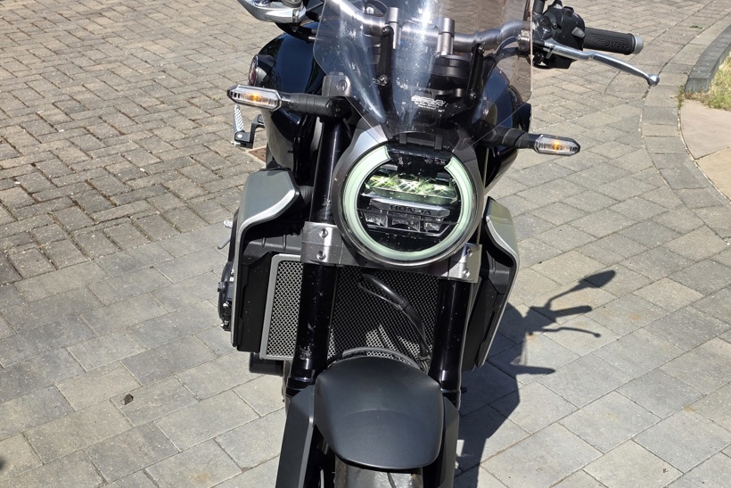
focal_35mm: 35
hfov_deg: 53.3
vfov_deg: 37.8
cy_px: 265
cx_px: 490
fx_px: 711
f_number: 1.7
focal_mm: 6.25
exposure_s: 1/4237
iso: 80
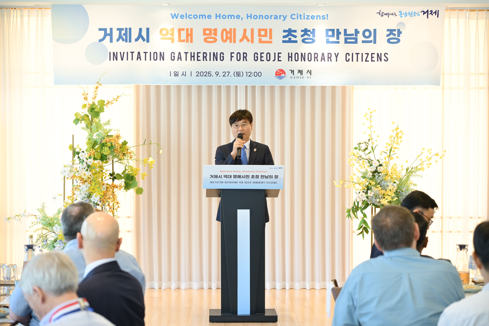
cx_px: 244
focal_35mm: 78
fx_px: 1059
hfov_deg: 26.0
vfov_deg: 17.5
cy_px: 163
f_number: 4
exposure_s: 1/250
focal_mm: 78
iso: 1000
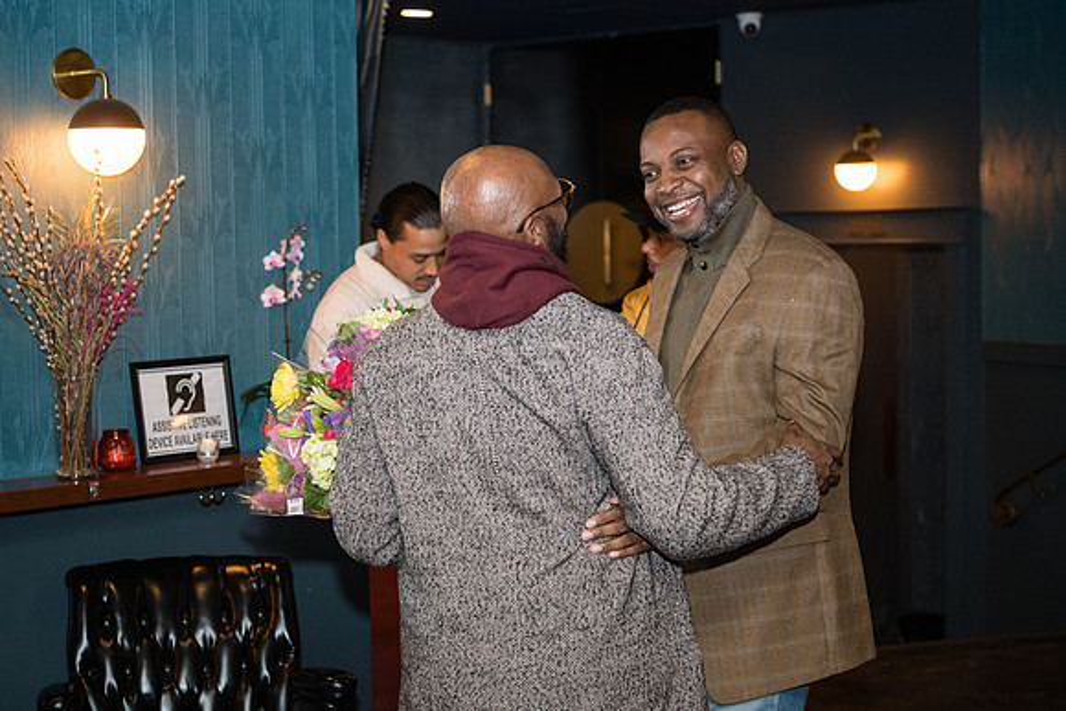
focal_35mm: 70
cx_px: 533
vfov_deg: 19.5
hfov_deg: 28.8
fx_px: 2073
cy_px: 356
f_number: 4
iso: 3200
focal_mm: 70
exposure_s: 1/125
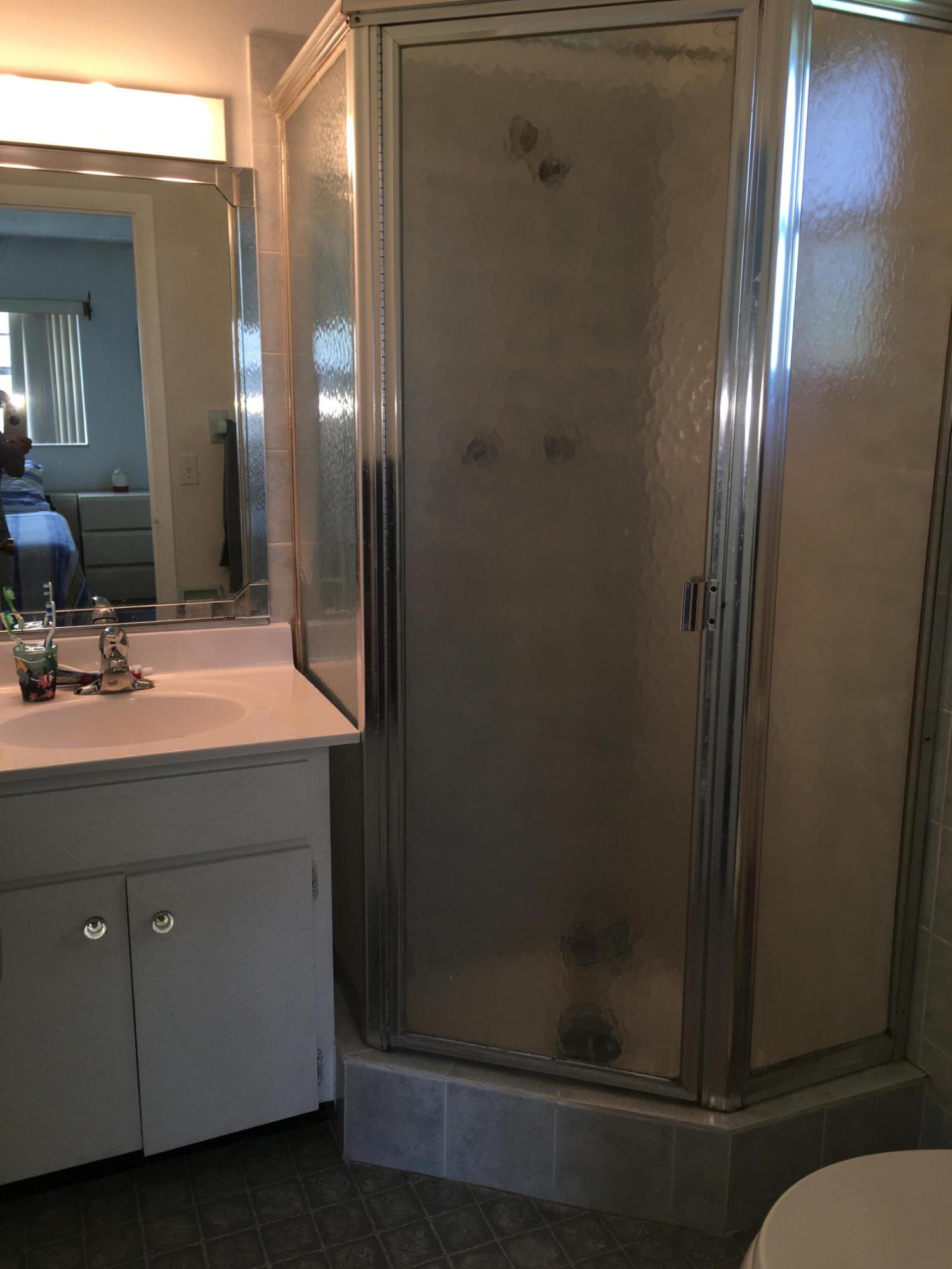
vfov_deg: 61.7
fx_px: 1063
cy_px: 634
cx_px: 476
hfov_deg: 48.2
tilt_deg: -10.5
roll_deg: -0.5
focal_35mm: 29
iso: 25
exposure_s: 1/30
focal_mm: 4.15
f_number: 2.2
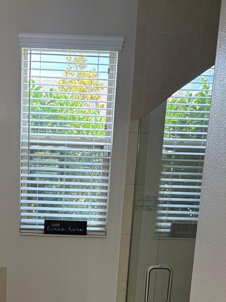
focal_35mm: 51
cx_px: 48
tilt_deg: -12.6
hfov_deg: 28.0
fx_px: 444
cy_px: 291
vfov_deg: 34.6
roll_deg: -2.2
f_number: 1.6
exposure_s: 1/120
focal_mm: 5.96
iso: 160
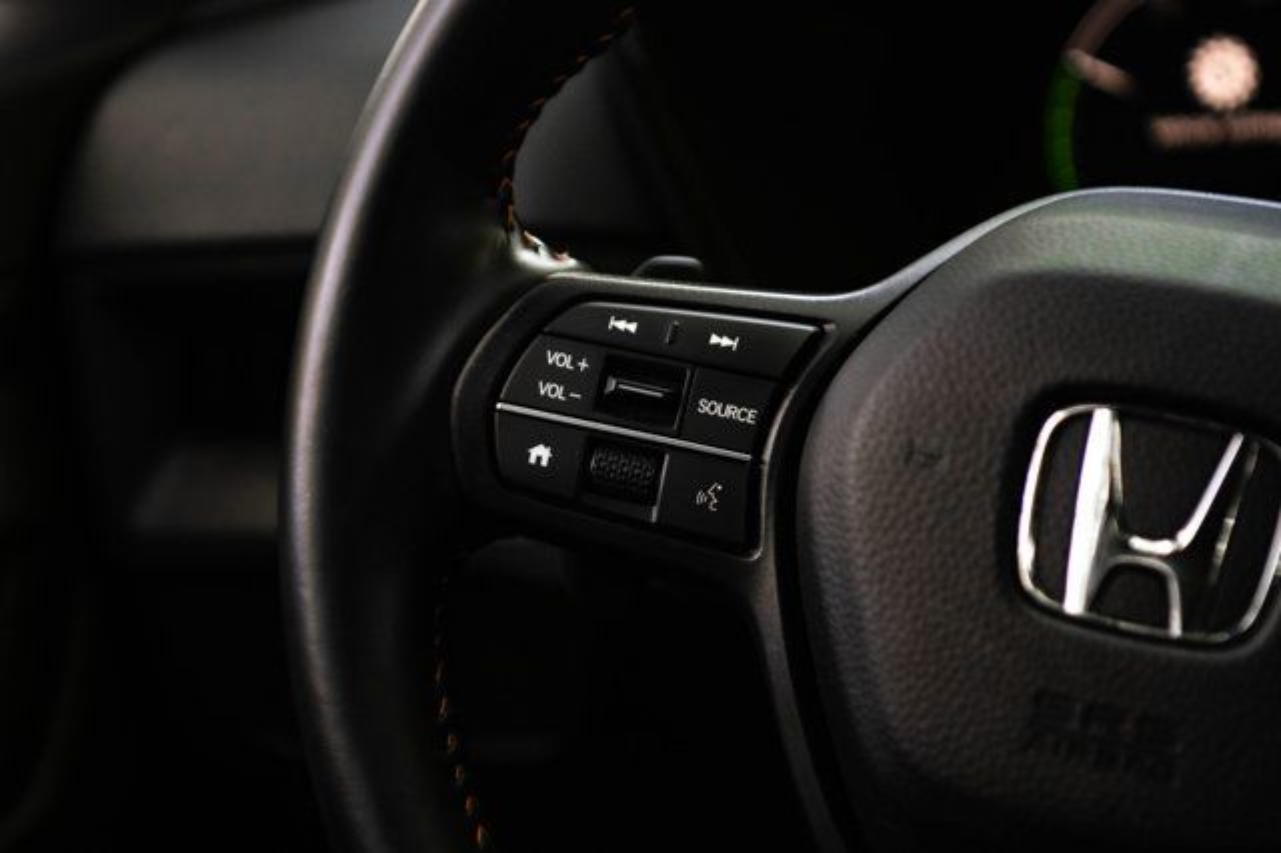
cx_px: 640
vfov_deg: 13.0
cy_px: 426
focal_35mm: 105
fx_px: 3734
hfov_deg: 19.5
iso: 640
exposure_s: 1/200
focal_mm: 70
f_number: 3.2
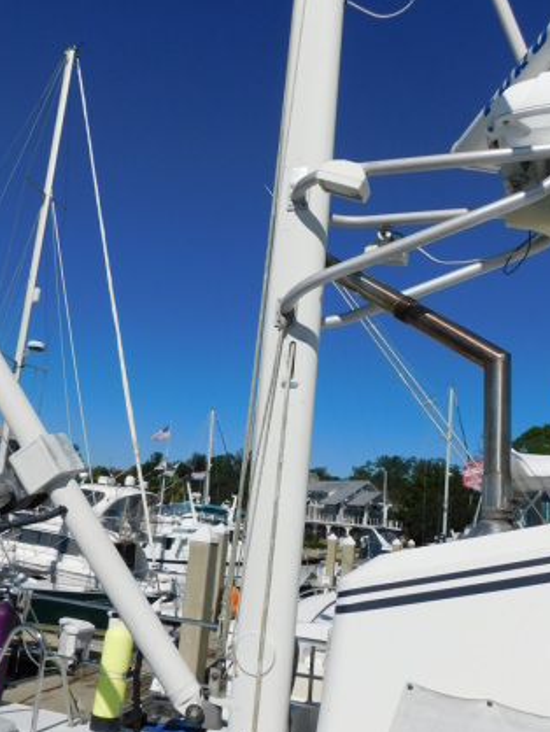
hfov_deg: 42.9
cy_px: 399
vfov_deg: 55.2
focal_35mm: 33
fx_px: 698
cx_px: 236
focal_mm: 4
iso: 125
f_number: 6
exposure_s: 1/1250
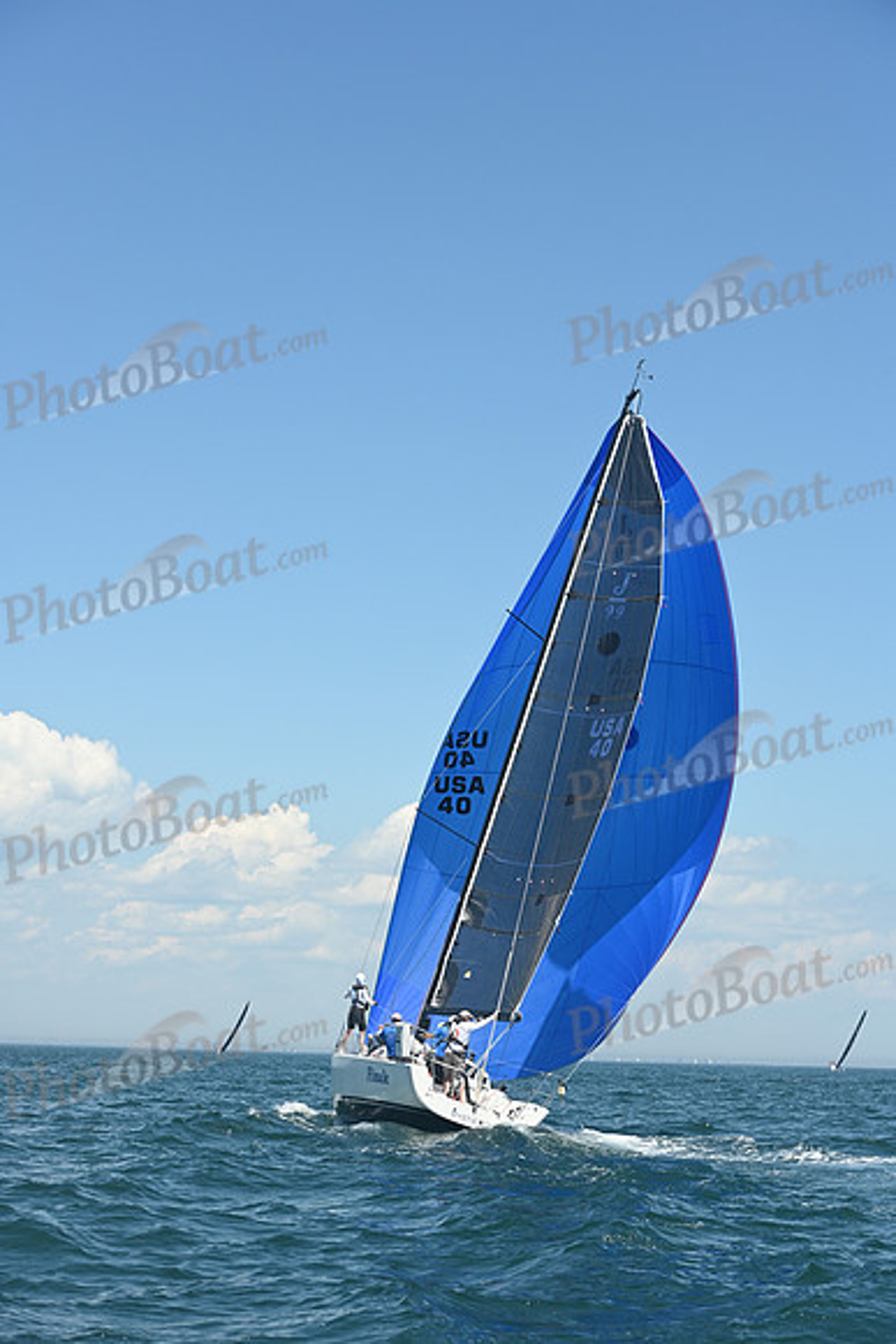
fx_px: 2612
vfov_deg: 28.8
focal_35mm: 70
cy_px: 672
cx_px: 448
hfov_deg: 19.5
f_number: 7.1
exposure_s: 1/1000
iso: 320
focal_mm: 70
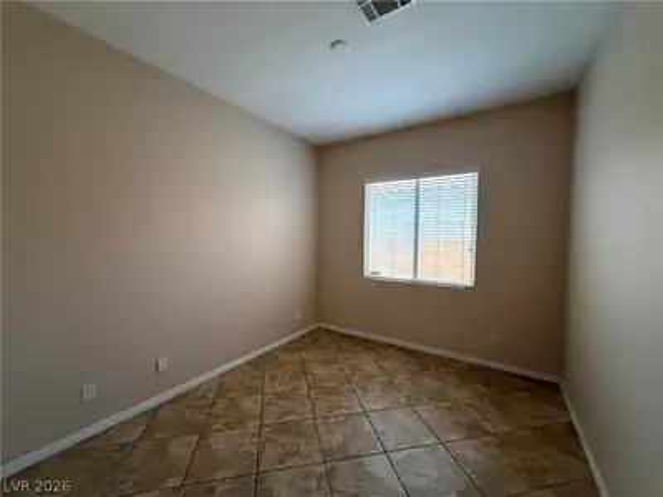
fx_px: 268
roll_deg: -1.2
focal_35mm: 14
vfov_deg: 85.7
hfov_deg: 102.1
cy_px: 248
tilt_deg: -2.3
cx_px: 332
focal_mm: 2.22
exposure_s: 1/60
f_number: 2.2
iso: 640
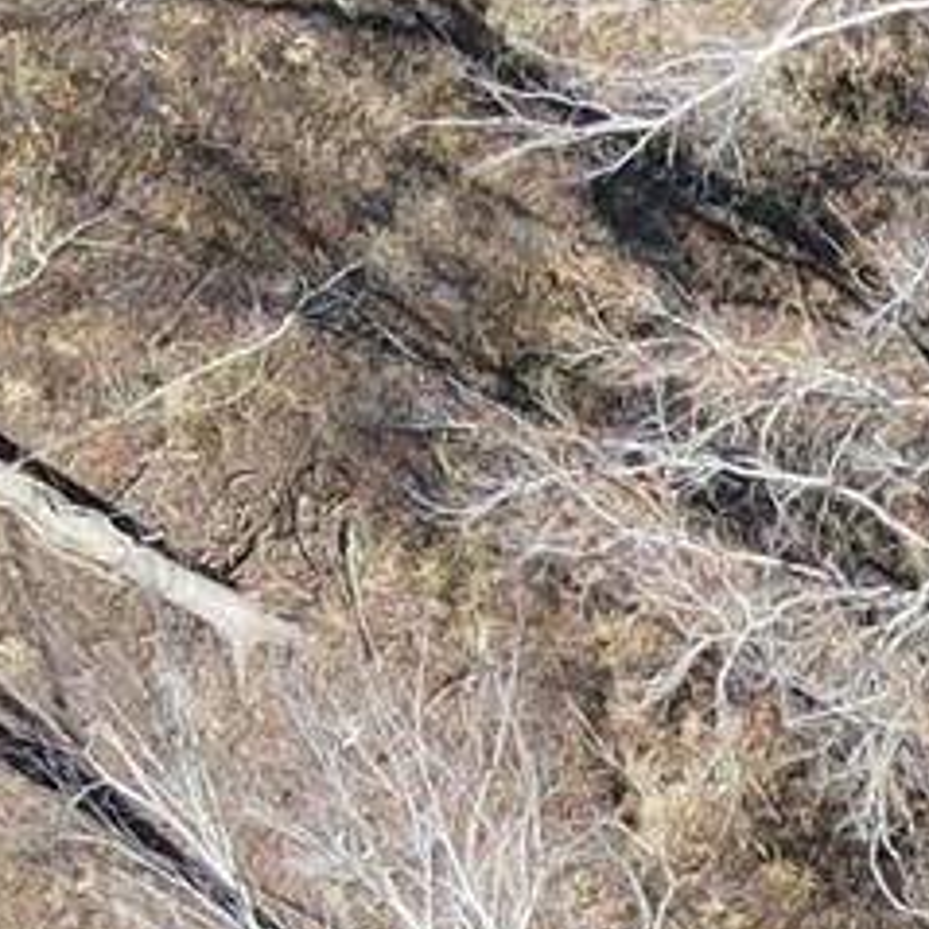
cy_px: 2476
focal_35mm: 182
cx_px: 2876
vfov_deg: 8.5
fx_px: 5526
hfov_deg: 8.1
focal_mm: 4.5
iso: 100
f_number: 2.8
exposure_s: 1/240
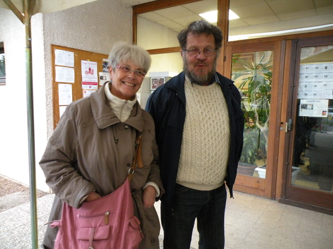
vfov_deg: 51.4
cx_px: 166
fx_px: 260
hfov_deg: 65.3
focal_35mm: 27
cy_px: 124
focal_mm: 4.7
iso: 400
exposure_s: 1/29.7
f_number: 2.8
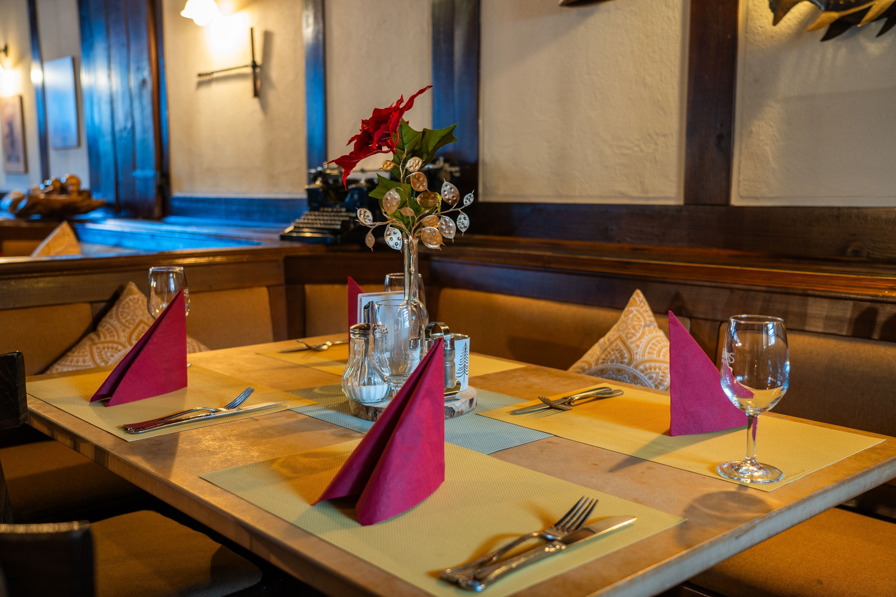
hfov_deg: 53.1
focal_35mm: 36
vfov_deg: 36.9
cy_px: 298
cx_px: 448
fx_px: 896
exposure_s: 1/2
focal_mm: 36
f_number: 4
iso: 640
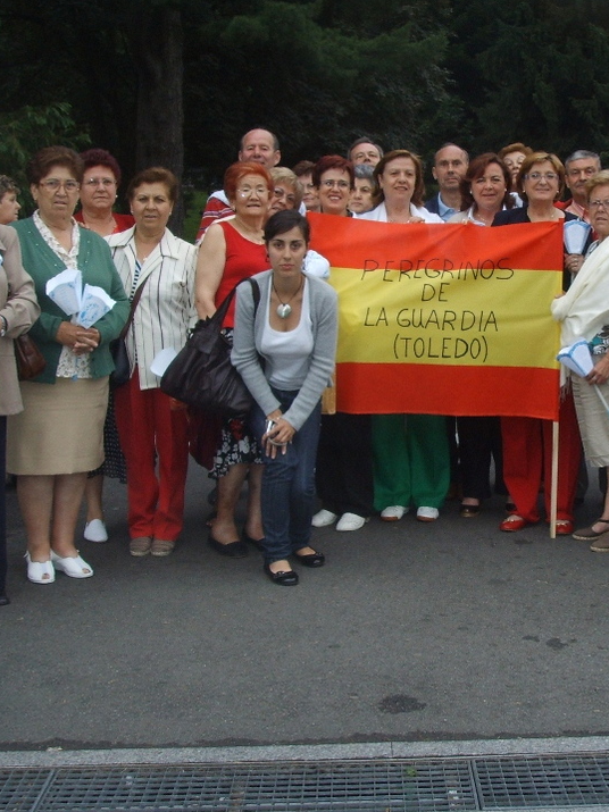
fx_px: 1291
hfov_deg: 26.2
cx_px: 468
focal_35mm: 55
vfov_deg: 34.9
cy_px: 400
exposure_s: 1/45
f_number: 3.5
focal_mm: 6.6
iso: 110
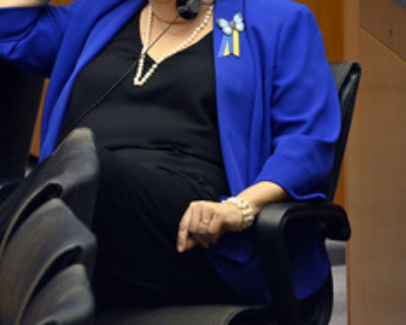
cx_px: 94
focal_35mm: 1079
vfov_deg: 1.4
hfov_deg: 1.8
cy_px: 67
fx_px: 12965
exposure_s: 1/500
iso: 4000
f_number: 6.3
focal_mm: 600
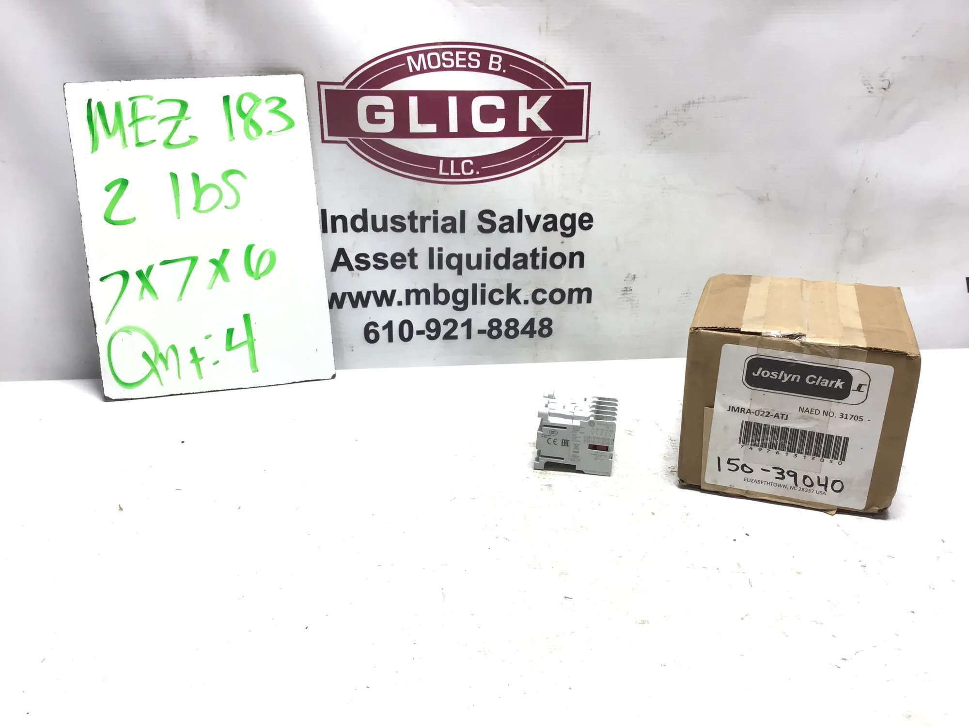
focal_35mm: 31
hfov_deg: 58.4
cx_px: 484
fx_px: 868
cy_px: 364
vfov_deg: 45.4
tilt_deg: -20.1
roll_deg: +0.7
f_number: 2.4
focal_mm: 3.3
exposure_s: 1/120
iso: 40
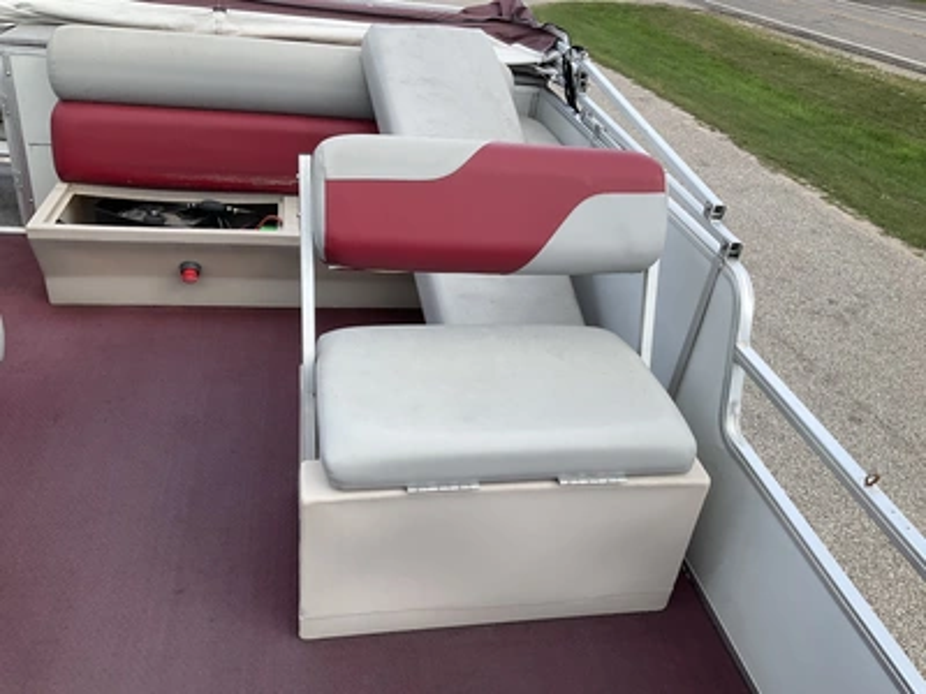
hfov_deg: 61.7
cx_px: 463
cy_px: 347
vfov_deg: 48.2
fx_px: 776
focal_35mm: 29
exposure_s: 1/657
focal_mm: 3
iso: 25
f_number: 1.8
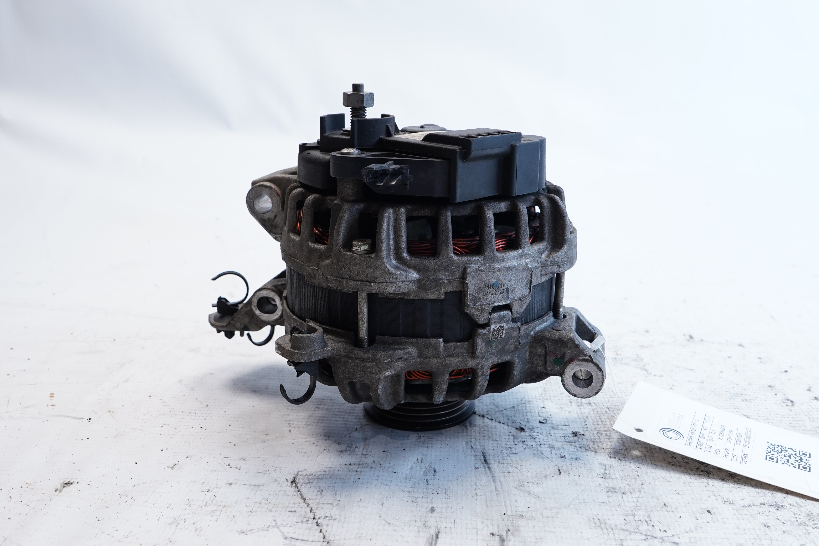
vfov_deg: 38.9
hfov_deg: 55.8
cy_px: 273
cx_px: 410
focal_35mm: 34
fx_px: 773
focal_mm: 23
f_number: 8
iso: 800
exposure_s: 1/50
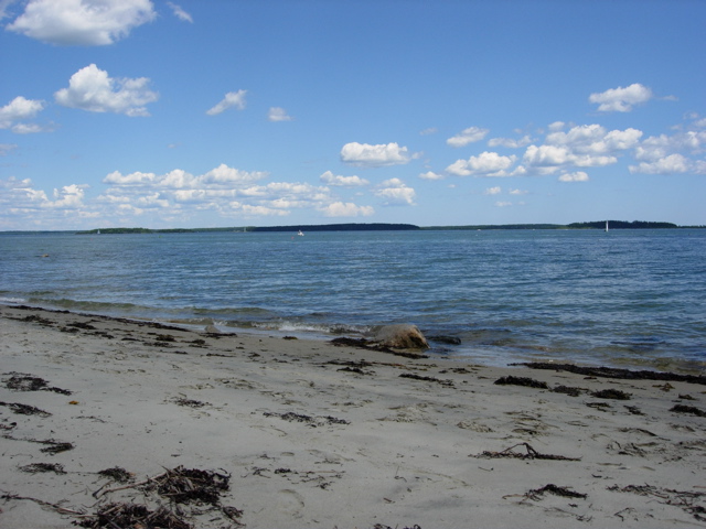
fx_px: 775
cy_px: 264
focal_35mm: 38
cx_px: 353
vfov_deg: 37.7
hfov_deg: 49.0
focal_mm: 7.8
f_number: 4.8
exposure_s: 1/966
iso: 64
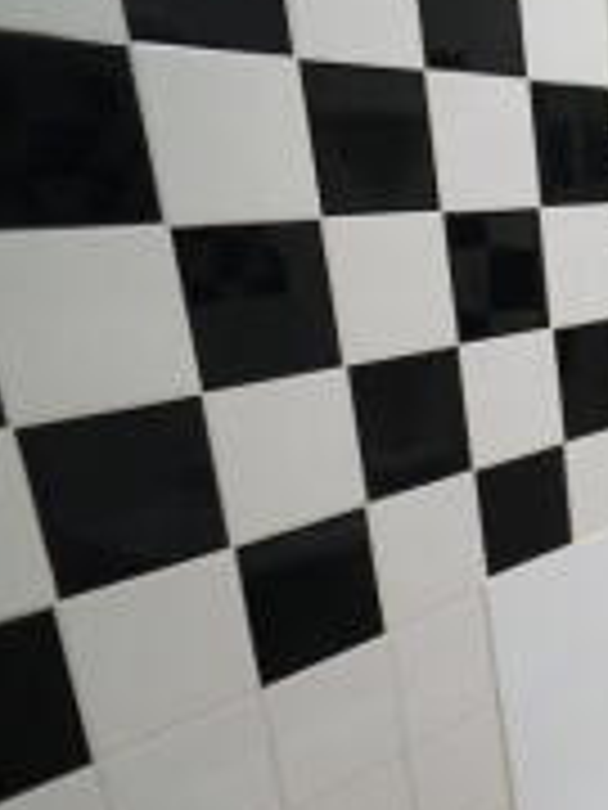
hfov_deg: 19.0
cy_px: 502
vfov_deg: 31.6
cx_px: 1063
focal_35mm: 61
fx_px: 1429
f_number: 4
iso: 1600
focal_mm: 16
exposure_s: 1/160
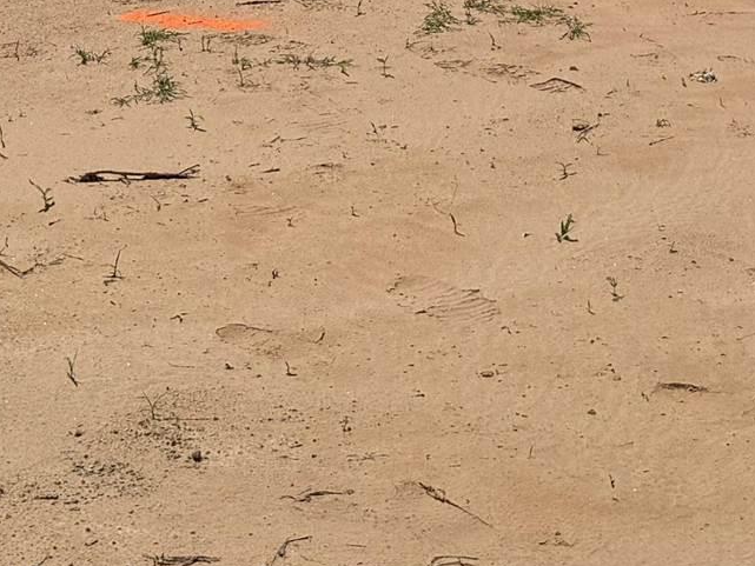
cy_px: -644
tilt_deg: +0.7
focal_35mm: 115
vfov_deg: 11.4
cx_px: 442
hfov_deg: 17.1
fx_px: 2509
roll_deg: +1.6
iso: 80
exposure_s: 1/10309
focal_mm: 6.76
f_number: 1.78
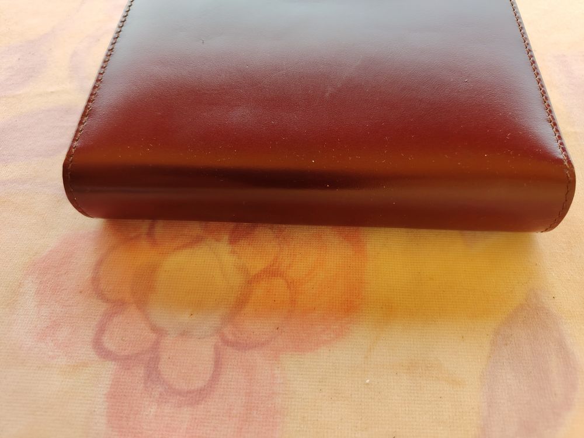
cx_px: 292
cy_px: 219
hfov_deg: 71.6
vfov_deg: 56.8
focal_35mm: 24
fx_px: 405
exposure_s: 1/900
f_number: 1.75
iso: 644
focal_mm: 5.25
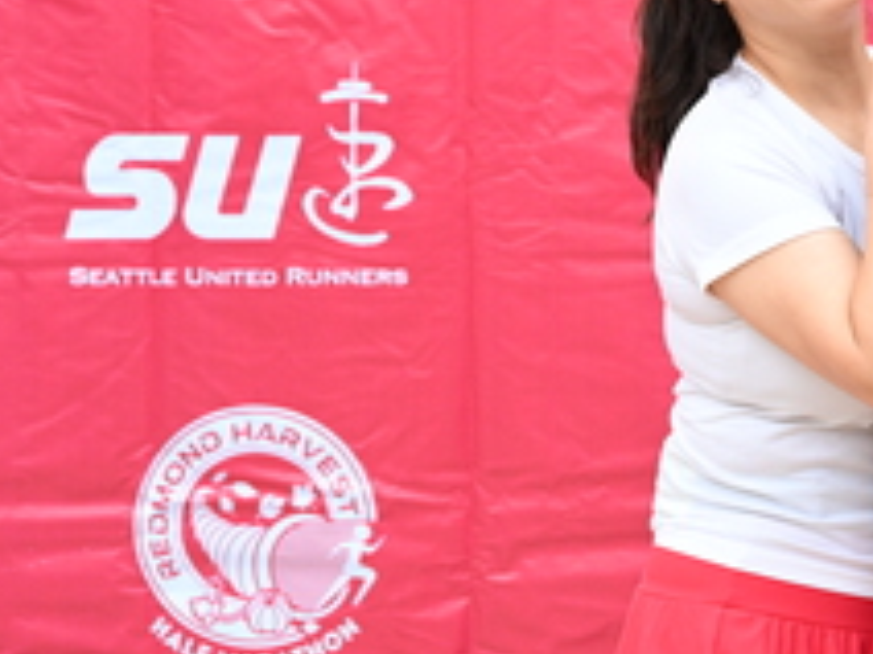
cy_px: 76
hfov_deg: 15.2
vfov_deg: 11.6
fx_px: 3203
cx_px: 922
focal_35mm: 127
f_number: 4
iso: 2000
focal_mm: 51
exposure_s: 1/320
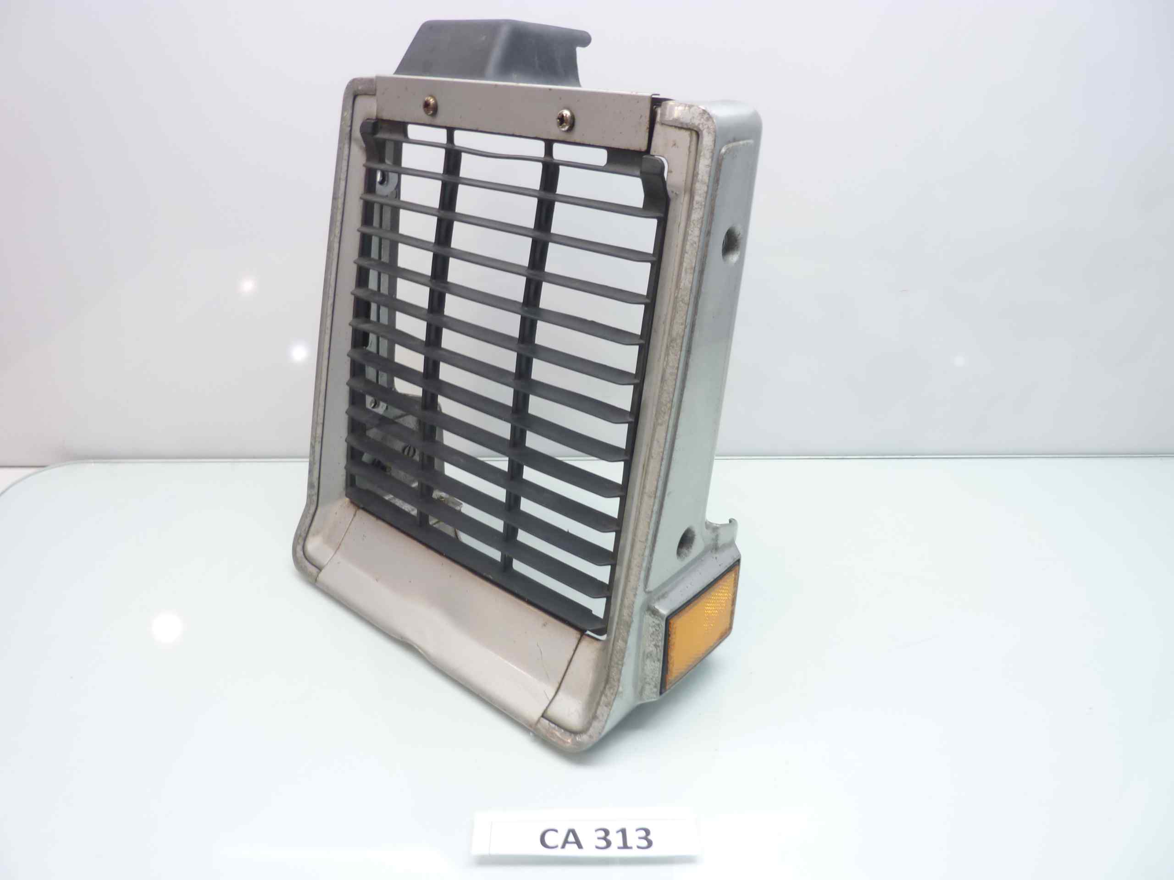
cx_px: 587
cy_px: 440
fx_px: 848
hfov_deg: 69.4
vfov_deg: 54.9
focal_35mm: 25
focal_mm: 4.1
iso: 80
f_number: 3.3
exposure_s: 1/10
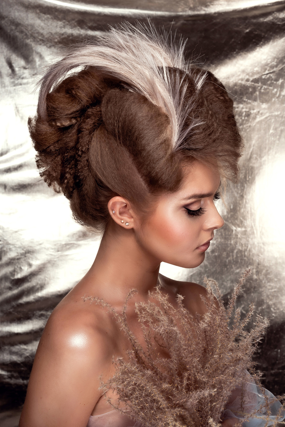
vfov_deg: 39.6
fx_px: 593
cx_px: 142
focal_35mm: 50
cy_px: 214
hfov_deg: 27.0
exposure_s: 1/160
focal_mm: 50
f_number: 14
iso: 100
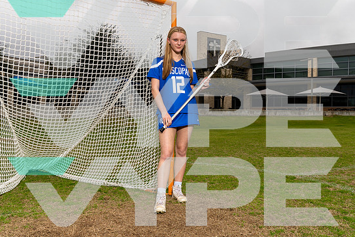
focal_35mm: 33
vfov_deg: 40.0
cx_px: 175
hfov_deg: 57.2
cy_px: 113
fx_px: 326
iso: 200
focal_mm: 31
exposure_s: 1/250
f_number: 9
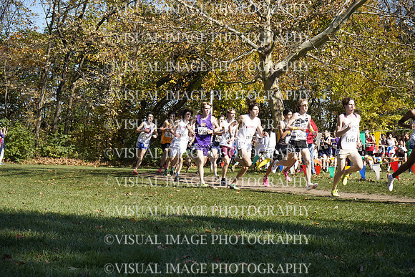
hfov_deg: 28.8
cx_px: 208
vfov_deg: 19.5
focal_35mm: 70
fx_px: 807
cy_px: 138
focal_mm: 70
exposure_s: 1/2500
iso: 1600
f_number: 7.1
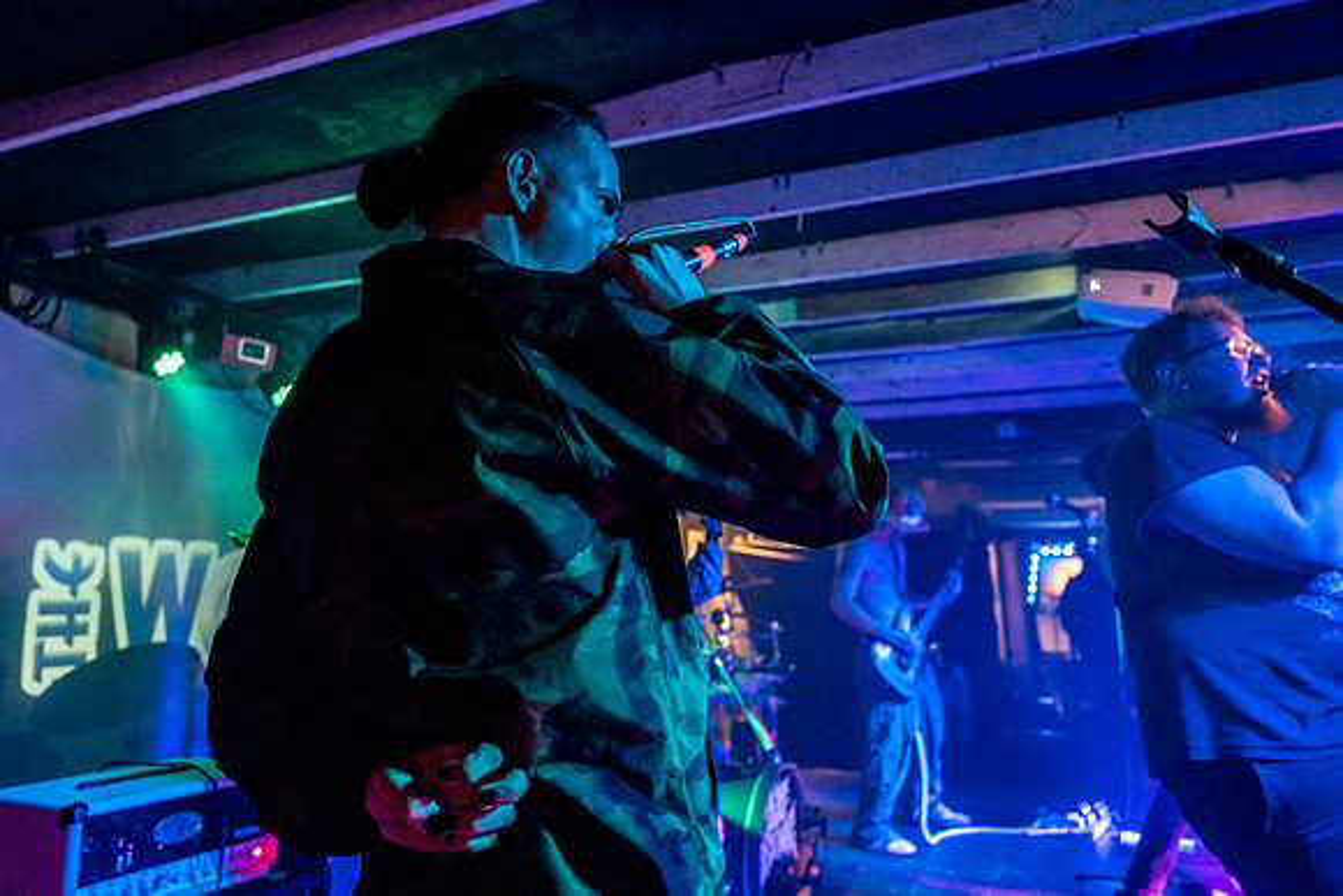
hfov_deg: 67.5
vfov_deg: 48.3
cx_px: 550
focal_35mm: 27
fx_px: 995
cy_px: 373
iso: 3200
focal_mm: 22.2
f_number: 2.8
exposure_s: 1/160
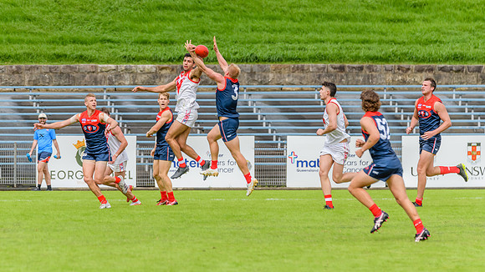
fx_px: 5634
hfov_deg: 4.9
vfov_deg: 2.8
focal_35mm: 438
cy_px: 101
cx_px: 208
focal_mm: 360
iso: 800
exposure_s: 1/1600
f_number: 10
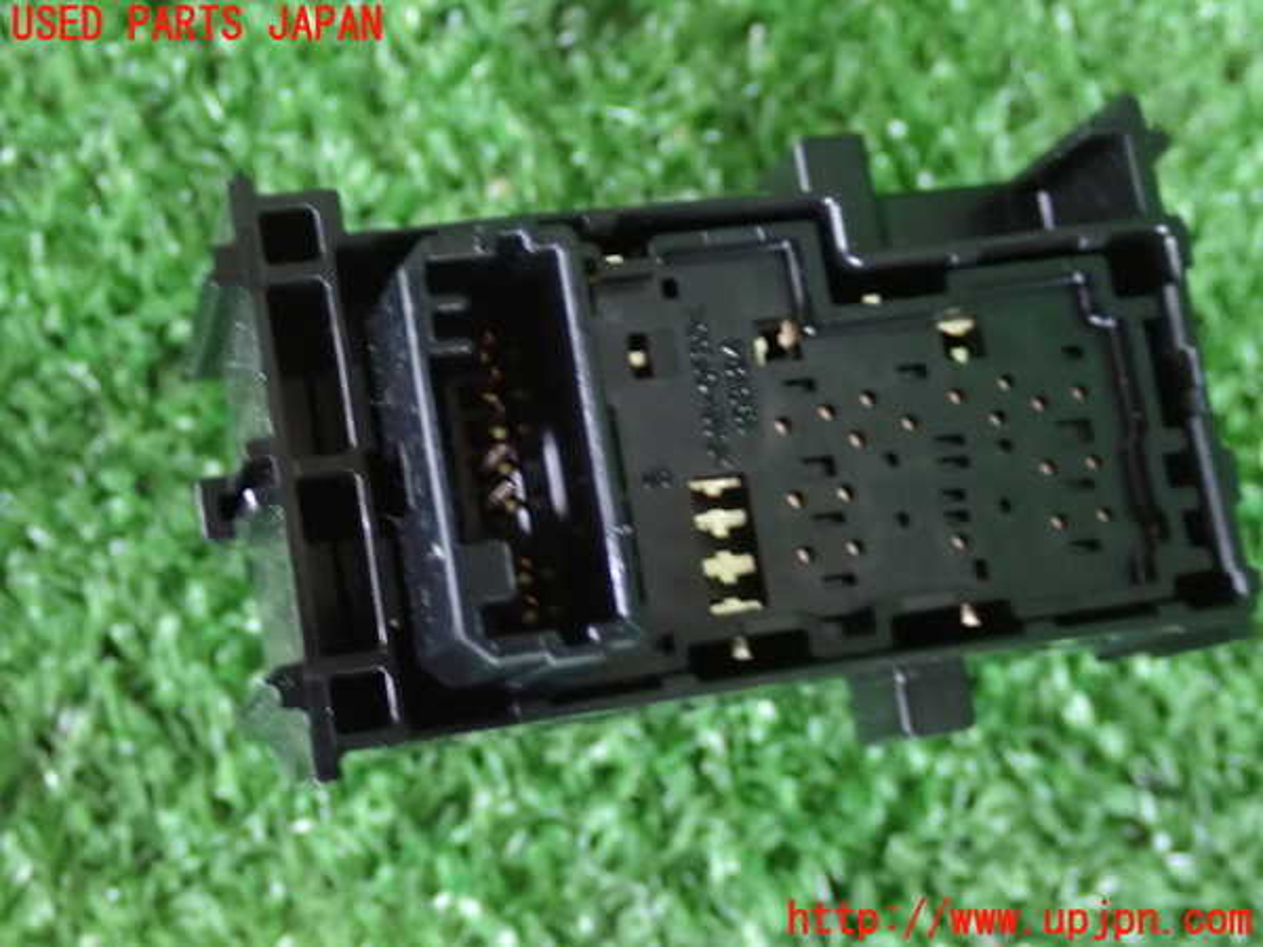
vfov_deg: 23.7
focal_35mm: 62
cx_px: 632
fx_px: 2262
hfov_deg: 31.2
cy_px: 474
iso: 1600
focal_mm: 11.09
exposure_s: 1/15
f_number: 3.6
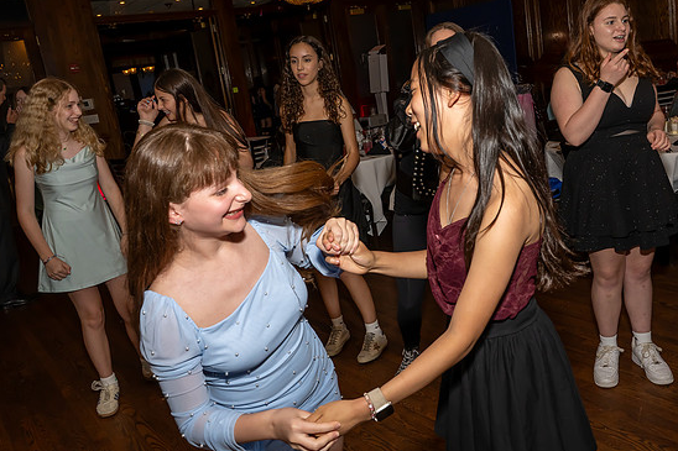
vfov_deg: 38.8
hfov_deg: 55.5
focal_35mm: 34
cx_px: 400
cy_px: 202
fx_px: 640
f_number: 8
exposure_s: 1/250
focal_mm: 24
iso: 500
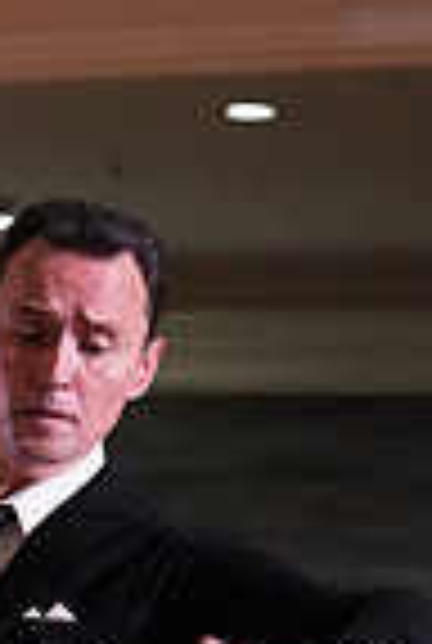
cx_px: -412
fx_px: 5589
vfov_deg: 6.5
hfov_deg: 4.4
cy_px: 896
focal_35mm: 312
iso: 5000
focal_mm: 77
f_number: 5
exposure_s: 1/320
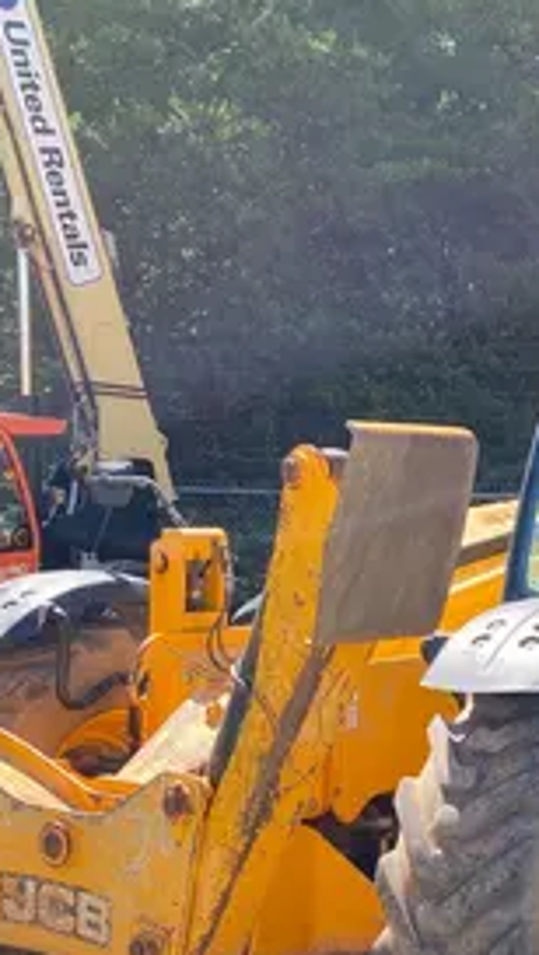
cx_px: 430
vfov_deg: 36.5
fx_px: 1445
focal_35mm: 57
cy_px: 554
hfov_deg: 20.9
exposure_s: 1/673
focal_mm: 4.25
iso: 32
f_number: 1.8
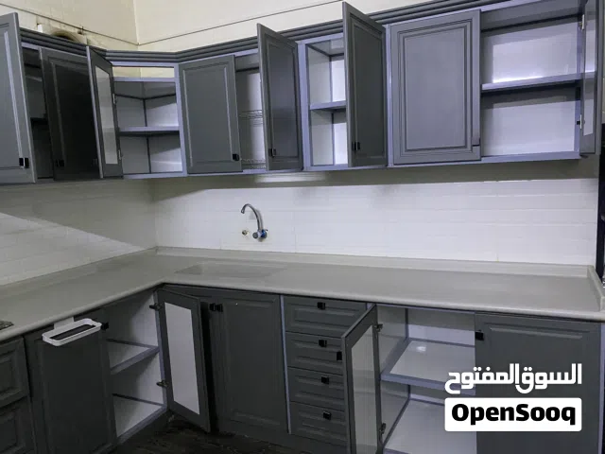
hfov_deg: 67.3
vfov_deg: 53.1
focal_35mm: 26
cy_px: 227
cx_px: 302
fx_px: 454
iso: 640
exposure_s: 1/30
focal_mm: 4.25
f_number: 1.8
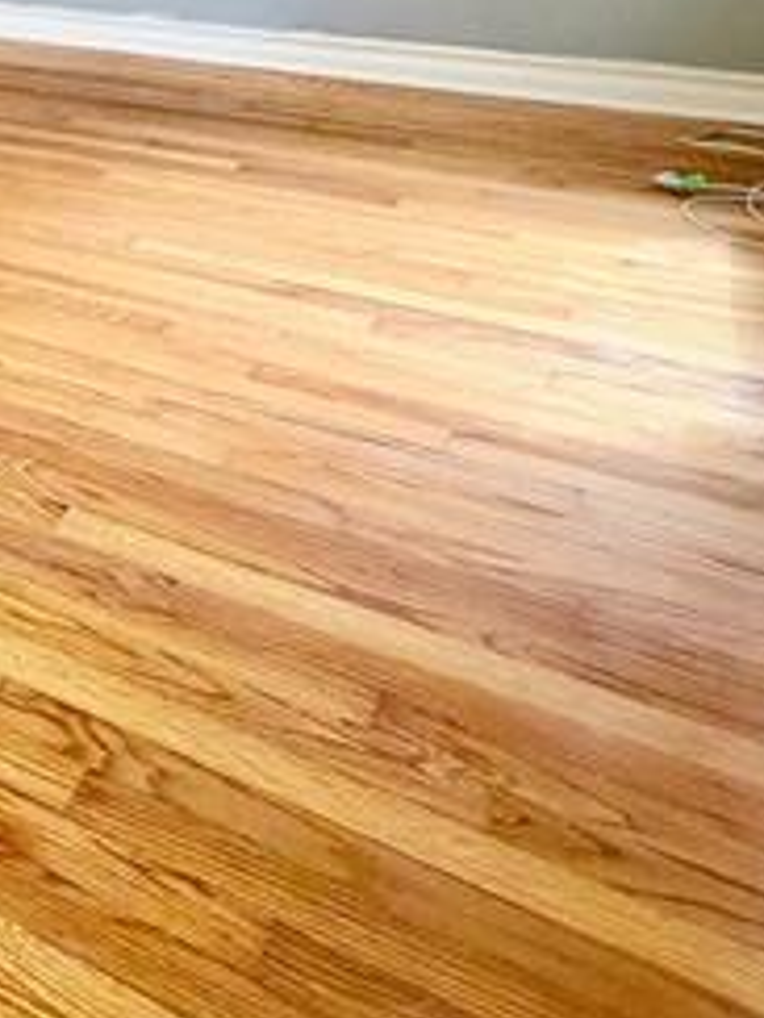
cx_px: -405
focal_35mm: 44
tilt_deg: -13.9
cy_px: 54
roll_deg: +3.0
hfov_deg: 24.7
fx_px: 1295
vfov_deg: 39.1
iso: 320
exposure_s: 1/60
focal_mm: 2.22
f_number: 2.2
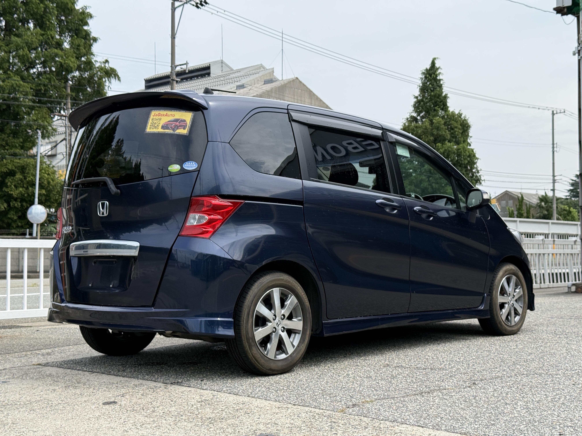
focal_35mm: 48
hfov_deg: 39.7
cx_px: 291
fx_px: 807
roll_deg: +0.4
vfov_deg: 30.3
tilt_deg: +2.3
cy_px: 218
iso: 80
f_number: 1.78
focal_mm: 6.76
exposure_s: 1/3226
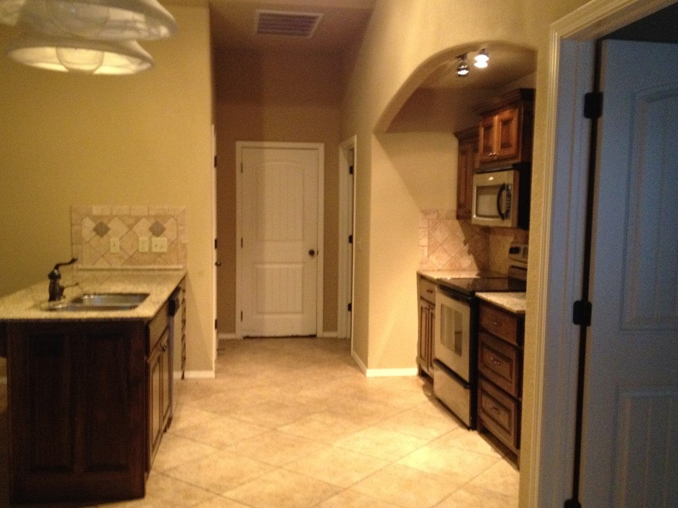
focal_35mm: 38
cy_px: 257
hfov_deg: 49.0
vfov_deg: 37.7
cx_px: 341
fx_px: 744
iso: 400
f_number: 2.4
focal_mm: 4.28
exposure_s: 1/15
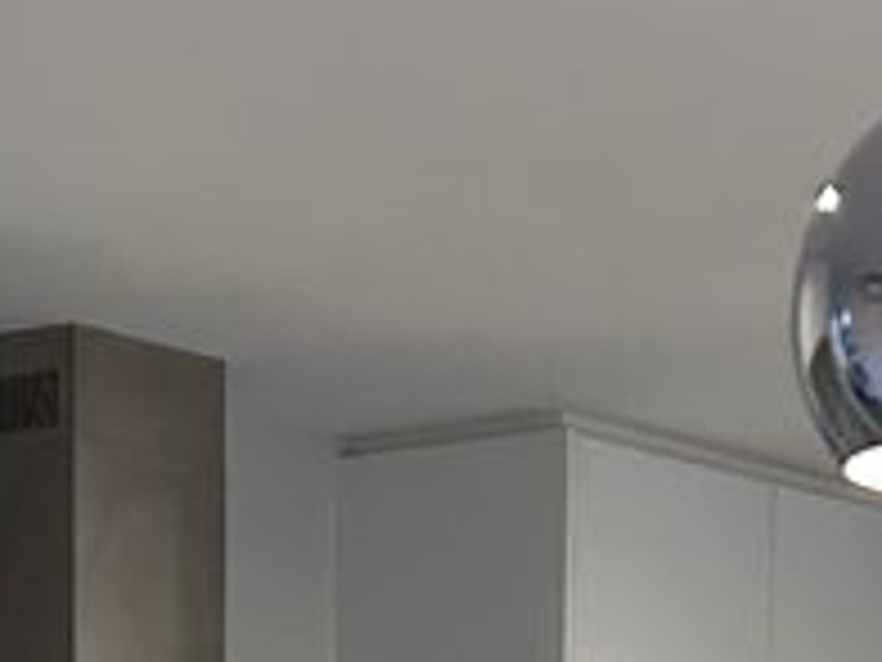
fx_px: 4051
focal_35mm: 159
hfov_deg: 12.4
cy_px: 1590
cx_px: 490
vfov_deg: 8.5
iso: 64
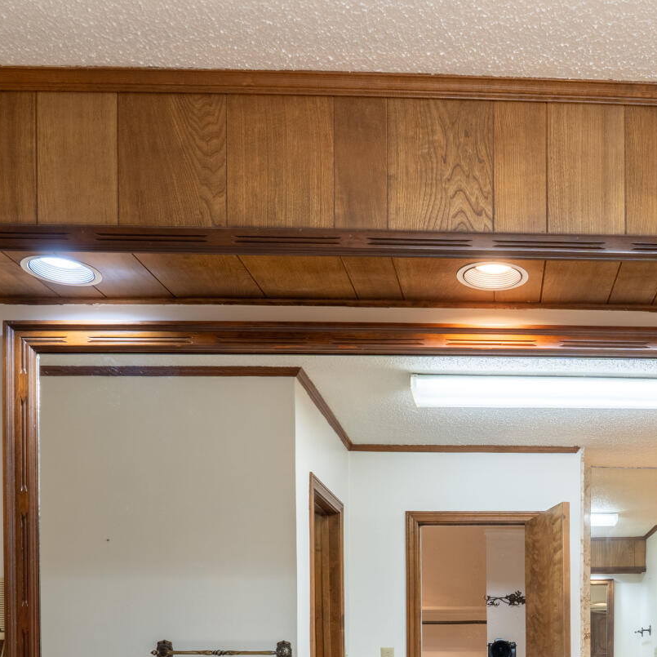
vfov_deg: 38.4
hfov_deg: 41.2
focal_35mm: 38
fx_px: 816
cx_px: 561
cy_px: 672
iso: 100
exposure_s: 1/13
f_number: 8
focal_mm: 12
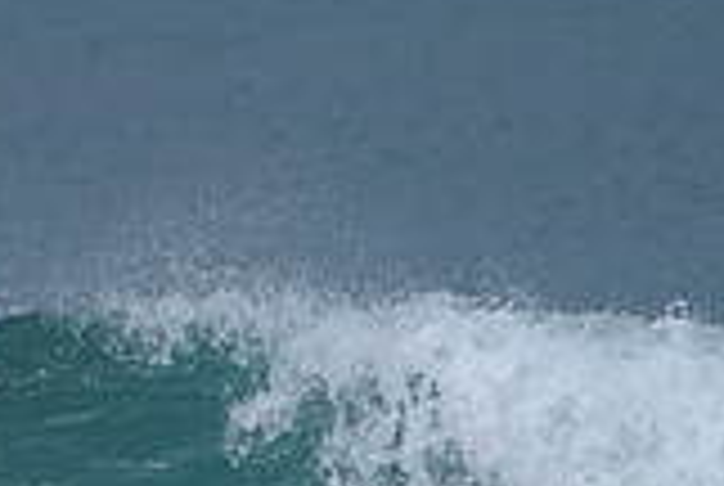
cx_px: 306
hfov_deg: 1.1
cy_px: 659
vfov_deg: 0.8
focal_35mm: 1797
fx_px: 36206
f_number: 5.6
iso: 160
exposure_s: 1/2000
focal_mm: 500
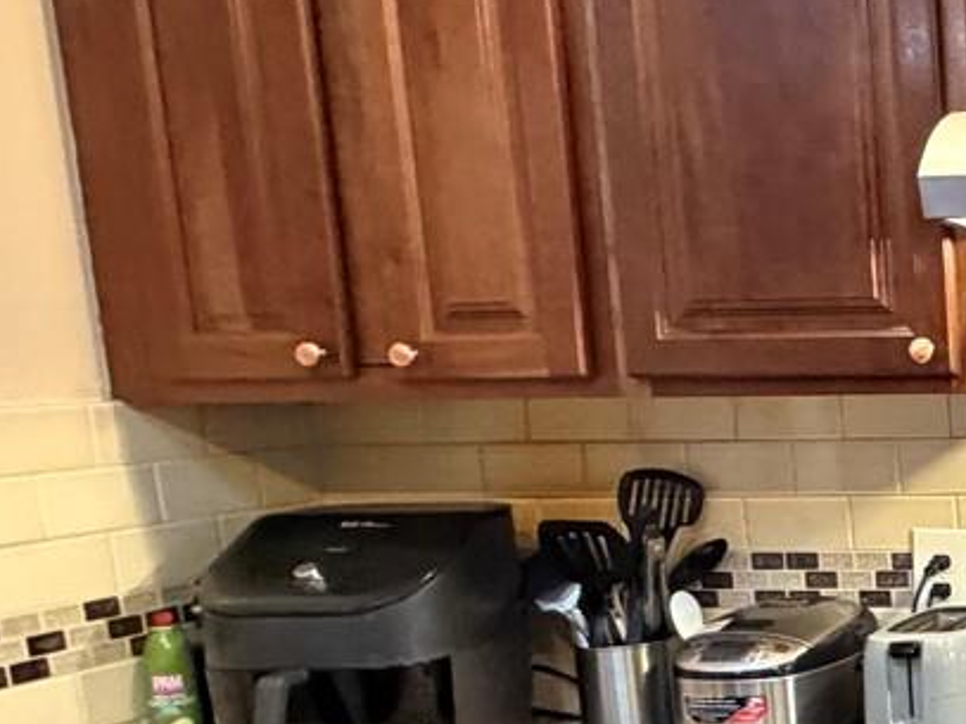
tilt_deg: -9.6
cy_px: 577
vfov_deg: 26.1
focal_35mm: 55
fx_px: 1534
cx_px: 1367
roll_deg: +0.4
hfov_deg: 27.1
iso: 640
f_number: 2.2
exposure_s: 1/60
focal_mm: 2.22
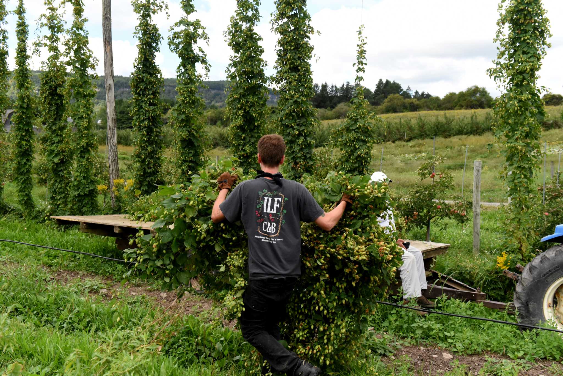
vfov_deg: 35.1
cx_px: 282
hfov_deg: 50.7
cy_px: 188
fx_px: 594
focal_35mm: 38
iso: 3600
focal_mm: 38
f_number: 7.1
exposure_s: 1/4000
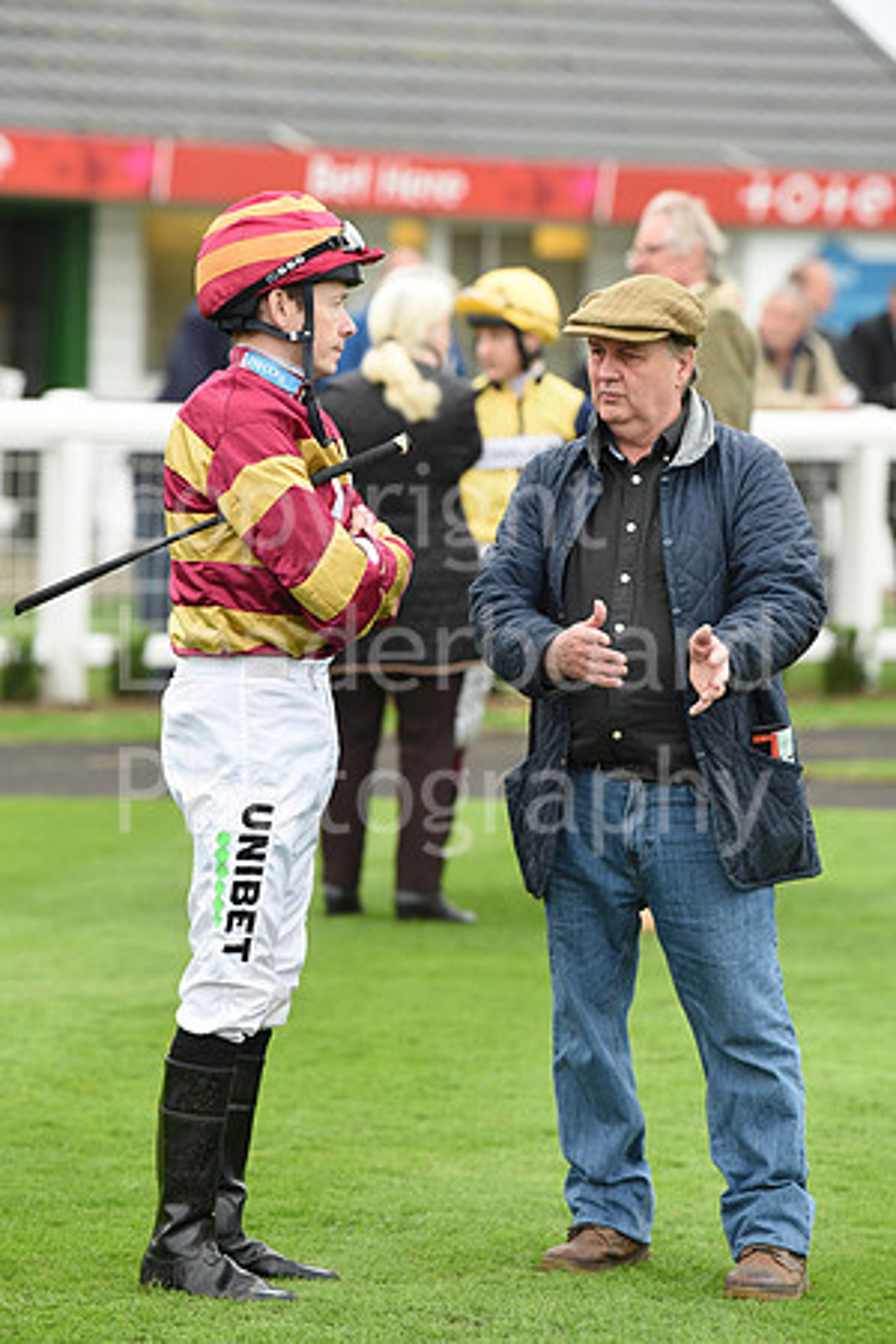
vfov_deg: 10.3
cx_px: 448
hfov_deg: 6.9
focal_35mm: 200
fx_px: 7466
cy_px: 672
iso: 1600
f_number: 4.5
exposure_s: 1/160
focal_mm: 200
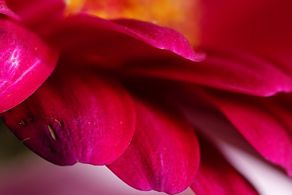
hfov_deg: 6.4
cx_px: 245
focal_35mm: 322
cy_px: -2
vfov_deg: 4.3
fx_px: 2612
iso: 50
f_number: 4
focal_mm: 90
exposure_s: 1/2
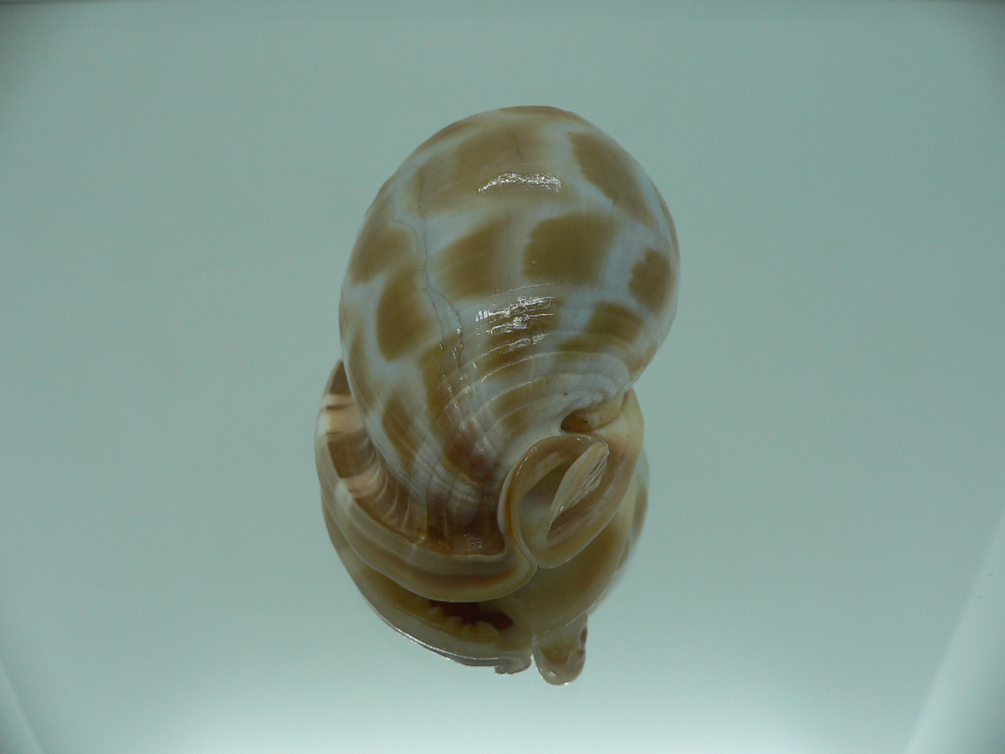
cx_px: 502
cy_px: 377
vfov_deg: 40.7
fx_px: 1016
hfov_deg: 52.6
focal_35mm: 35
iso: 80
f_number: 2.8
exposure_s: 1/60
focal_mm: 4.6
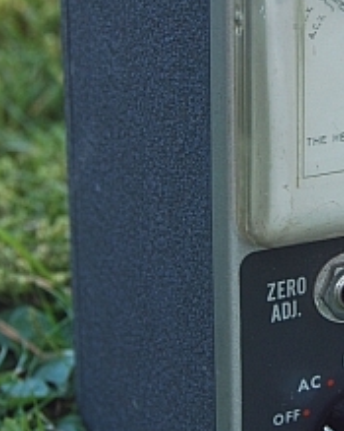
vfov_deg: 10.7
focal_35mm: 181
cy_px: 118
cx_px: 400
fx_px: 2305
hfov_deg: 8.5
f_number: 6.3
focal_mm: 44
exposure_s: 1/60
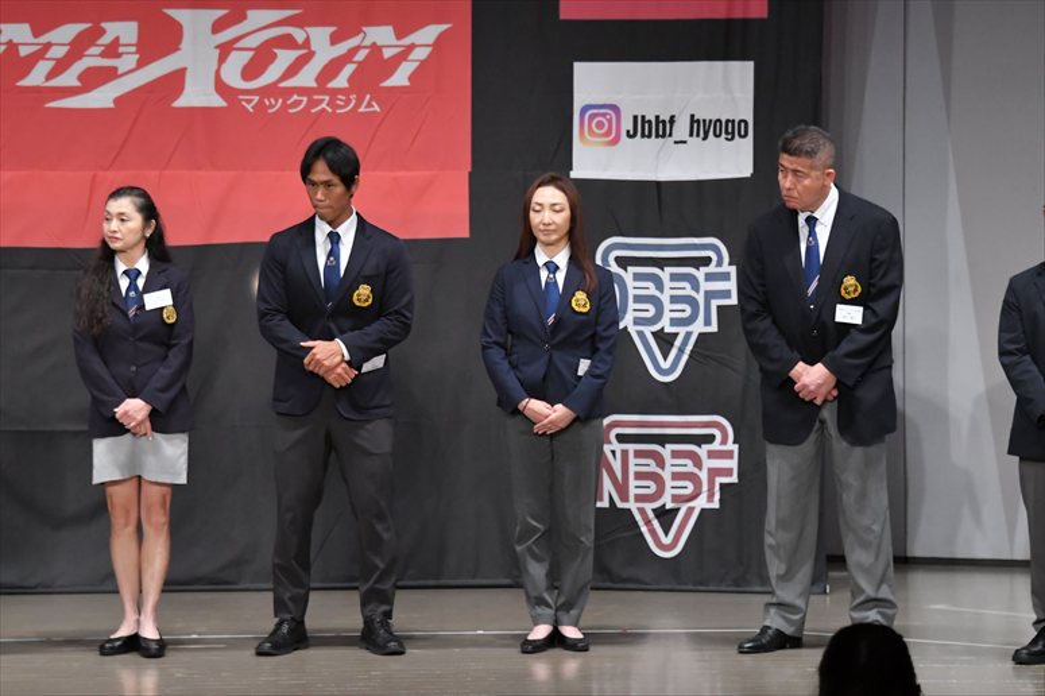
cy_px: 348
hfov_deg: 11.8
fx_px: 5048
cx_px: 522
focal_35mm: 174
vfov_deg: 7.9
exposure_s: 1/400
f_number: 5.6
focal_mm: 116
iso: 5000
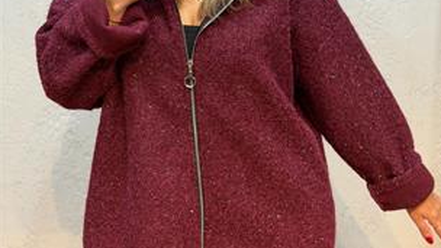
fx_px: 830
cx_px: 223
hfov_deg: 29.7
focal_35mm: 71
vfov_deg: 16.9
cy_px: 70
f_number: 1.78
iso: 80
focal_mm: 6.76
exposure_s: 1/50
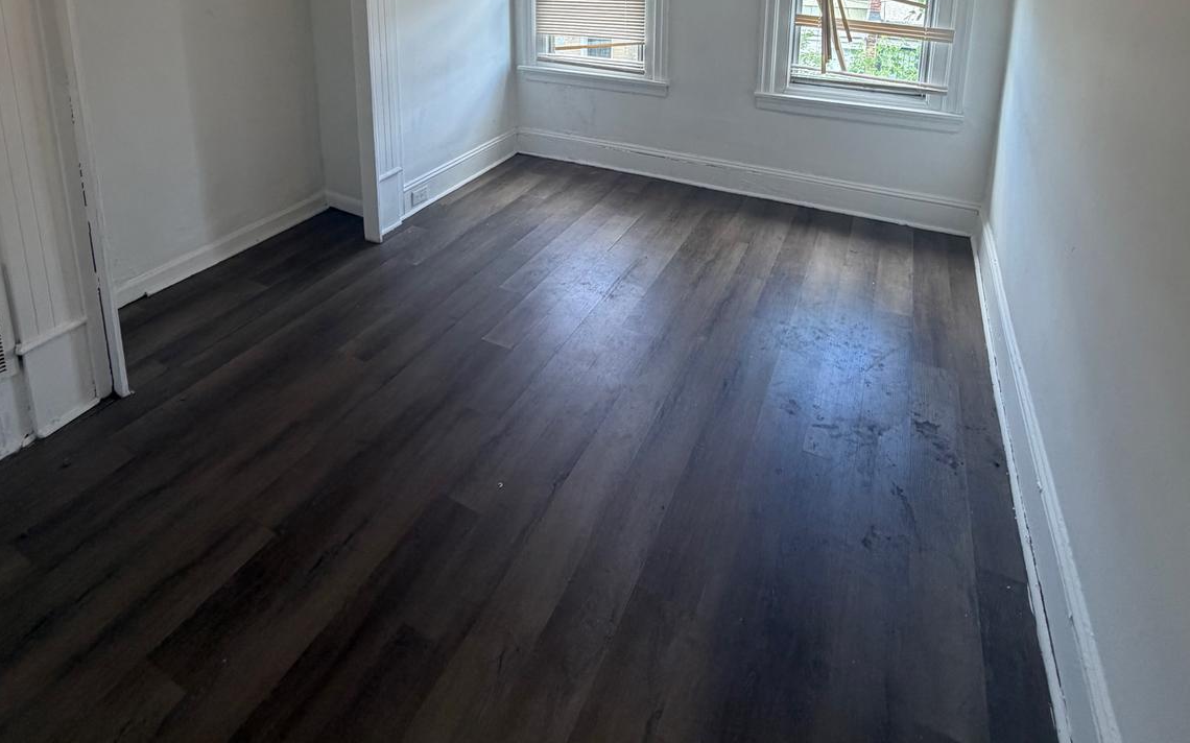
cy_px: 50
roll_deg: -0.3
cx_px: 597
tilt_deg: -9.6
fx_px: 648
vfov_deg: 51.3
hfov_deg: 85.1
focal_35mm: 20
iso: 125
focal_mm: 2.22
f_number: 2.2
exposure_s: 1/120
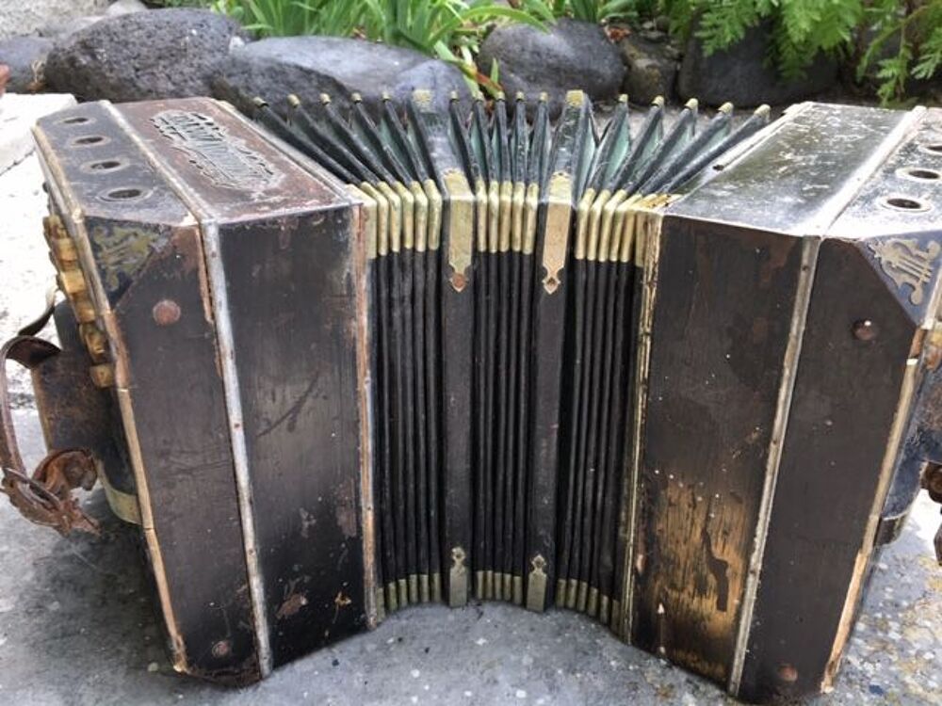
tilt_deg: -30.2
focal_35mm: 29
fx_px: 789
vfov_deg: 48.2
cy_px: 353
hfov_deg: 61.7
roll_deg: +0.5
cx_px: 471
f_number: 2.2
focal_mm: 4.15
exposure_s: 1/100
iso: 32
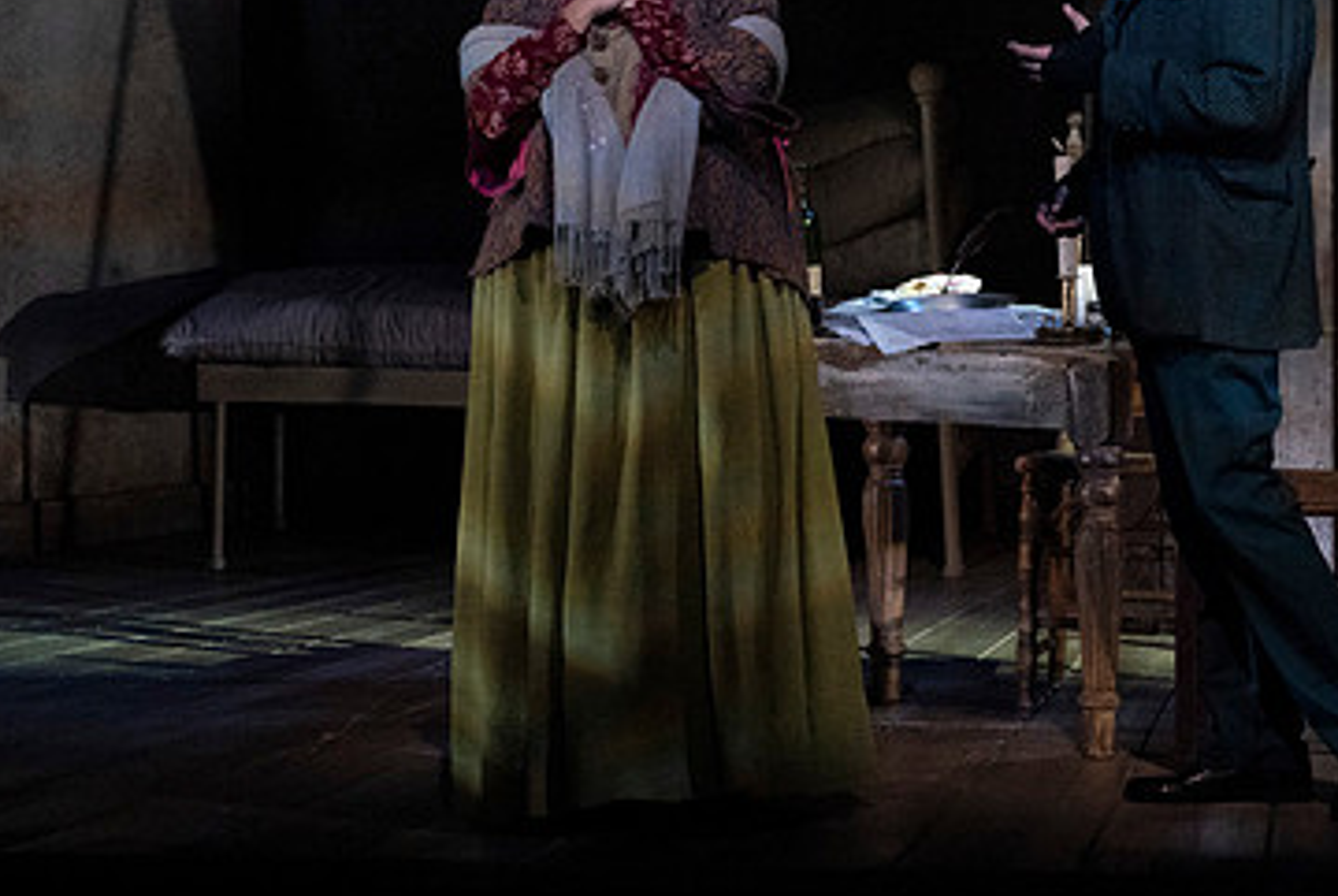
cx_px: 736
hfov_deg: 6.5
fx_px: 11796
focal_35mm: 317
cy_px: 244
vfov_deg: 4.3
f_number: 11
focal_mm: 197
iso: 16000
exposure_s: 1/320
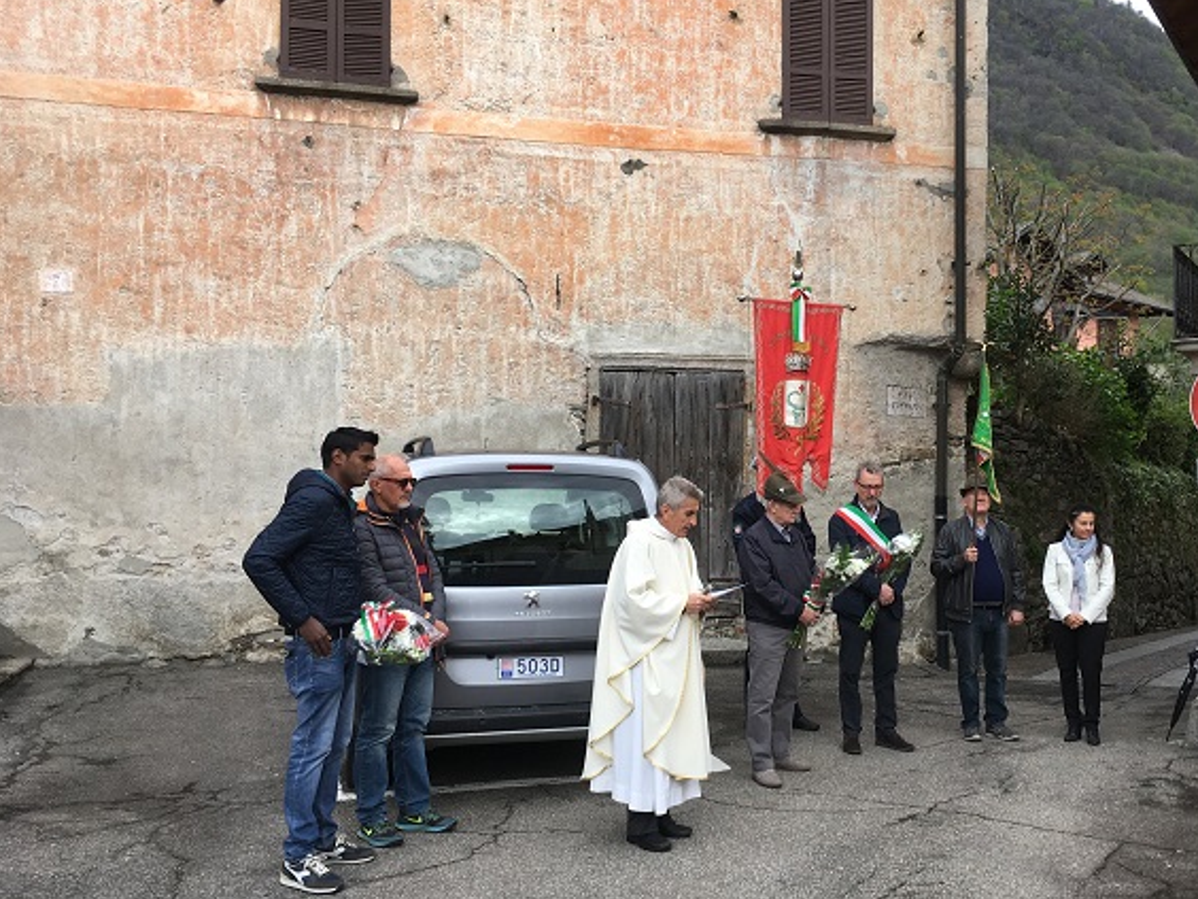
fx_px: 1246
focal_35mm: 36
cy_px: 445
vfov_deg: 39.7
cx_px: 739
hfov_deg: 50.9
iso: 25
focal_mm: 4.15
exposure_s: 1/411
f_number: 2.2
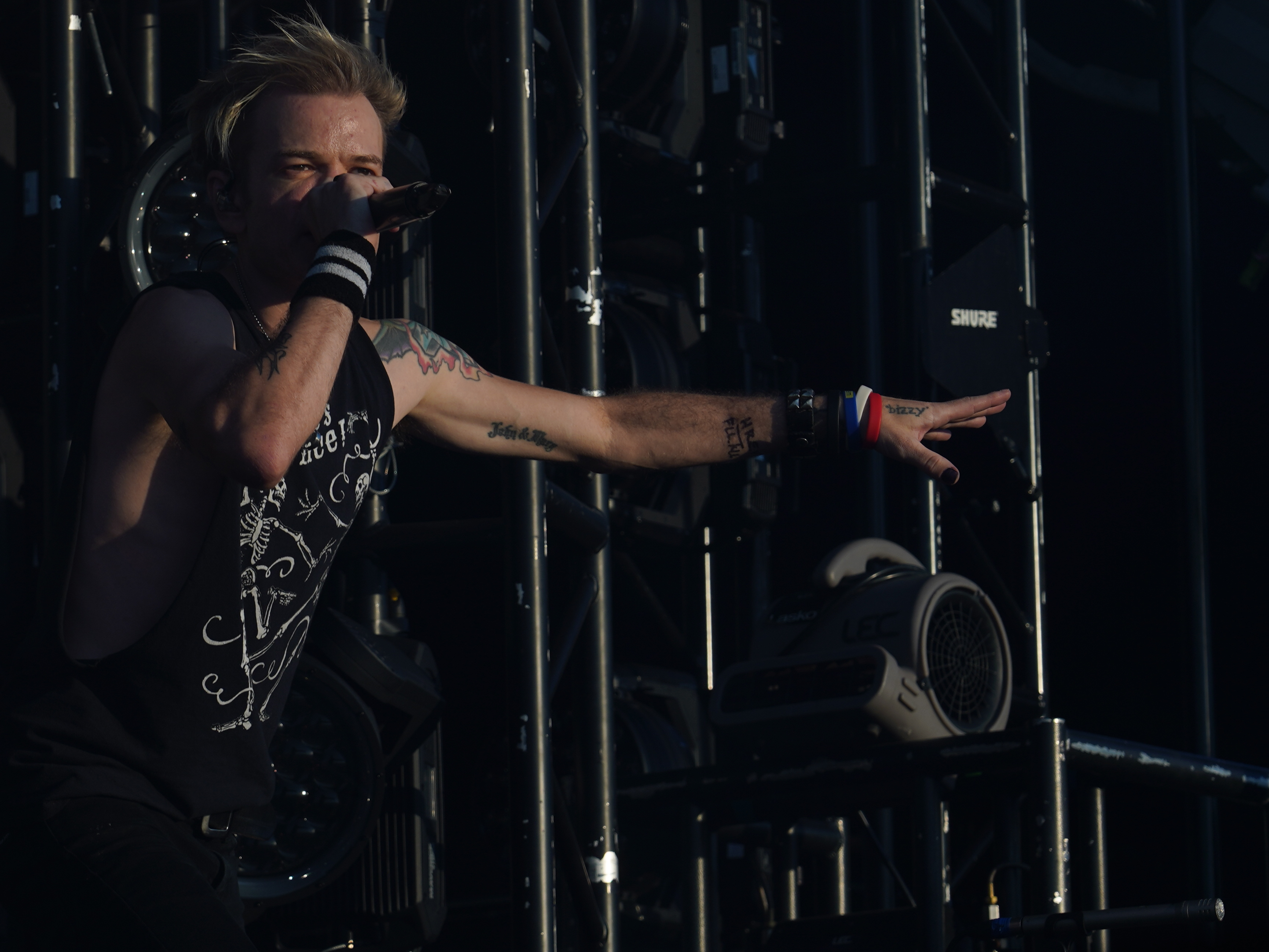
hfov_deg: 11.3
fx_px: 6416
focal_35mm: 175
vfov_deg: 8.5
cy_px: 440
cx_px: 314
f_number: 7.1
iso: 100
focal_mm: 105
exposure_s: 1/400
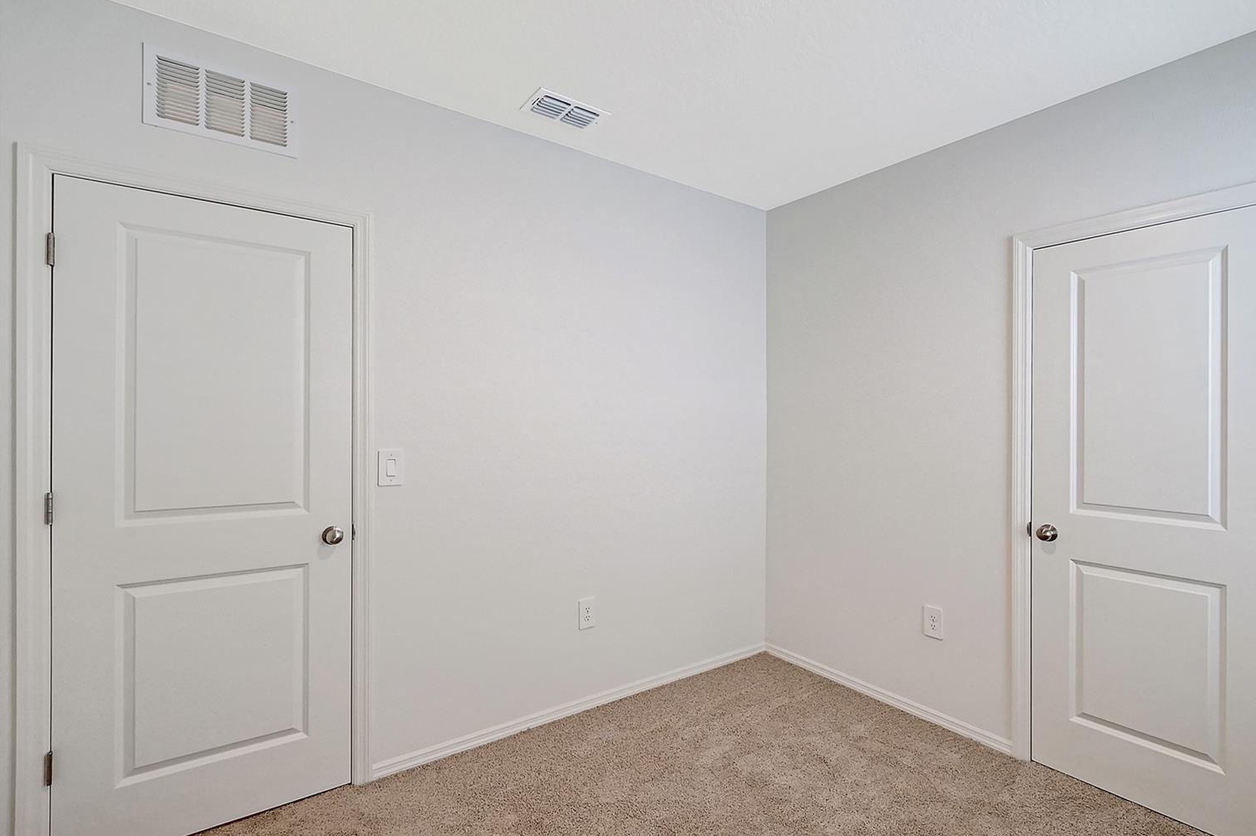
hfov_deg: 96.6
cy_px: 411
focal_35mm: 16
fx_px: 558
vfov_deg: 73.7
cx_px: 667
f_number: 10
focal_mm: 10
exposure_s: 1/60
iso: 800
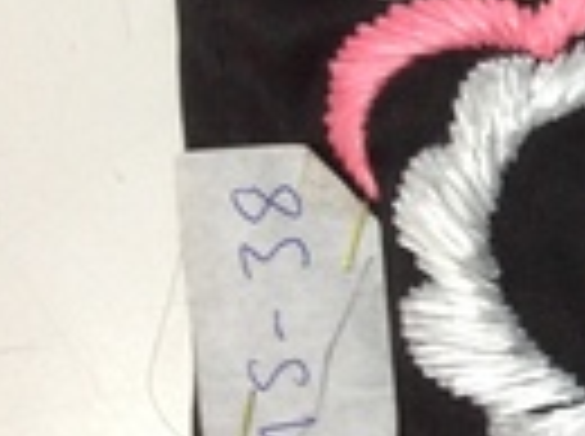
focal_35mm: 135
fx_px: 2277
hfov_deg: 13.2
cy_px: 205
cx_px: 1062
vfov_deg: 10.9
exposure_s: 1/17
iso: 100
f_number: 2.4
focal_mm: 4.28
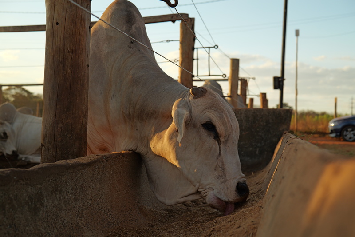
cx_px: 178
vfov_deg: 27.0
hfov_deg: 39.6
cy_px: 118
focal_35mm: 50
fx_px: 493
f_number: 4.7
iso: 640
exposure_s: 1/125
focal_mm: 50
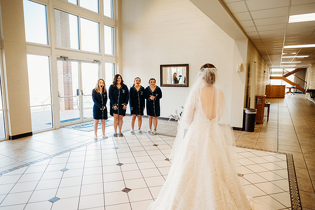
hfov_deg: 73.7
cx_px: 158
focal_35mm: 24
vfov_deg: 53.2
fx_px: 210
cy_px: 105
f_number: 1.8
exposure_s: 1/160
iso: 400
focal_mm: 24
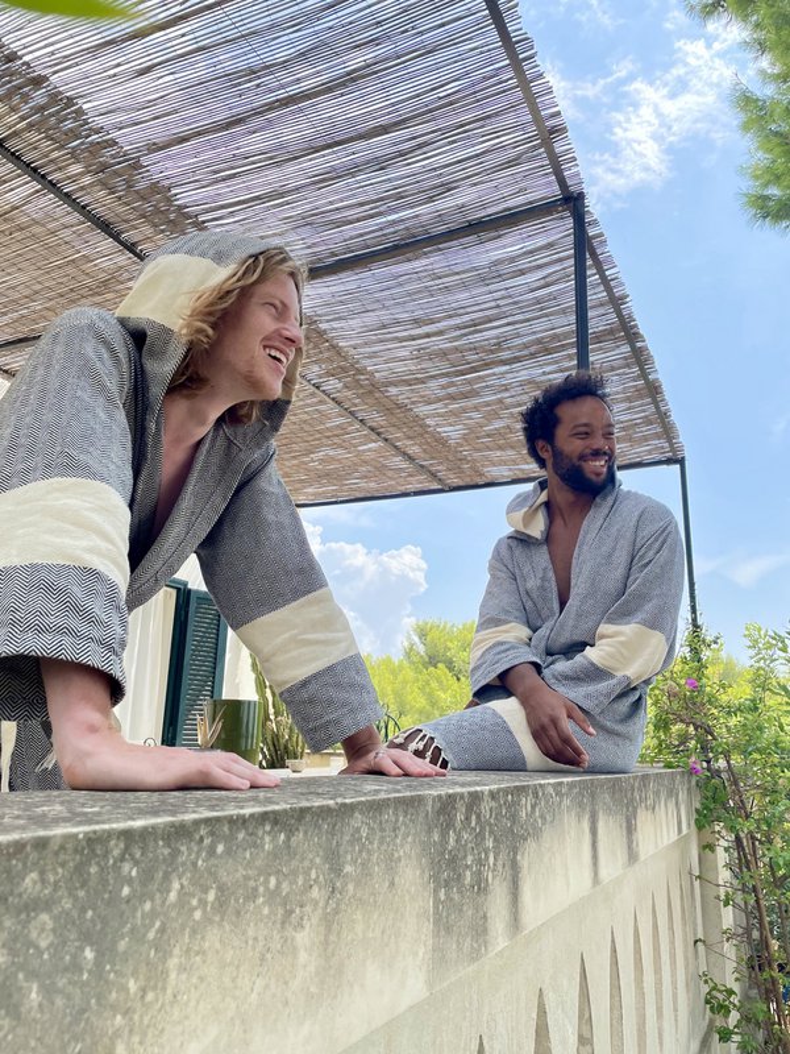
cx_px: 395
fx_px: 791
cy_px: 527
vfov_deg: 67.3
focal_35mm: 26
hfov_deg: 53.1
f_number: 1.6
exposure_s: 1/1770
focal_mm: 4.2
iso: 32
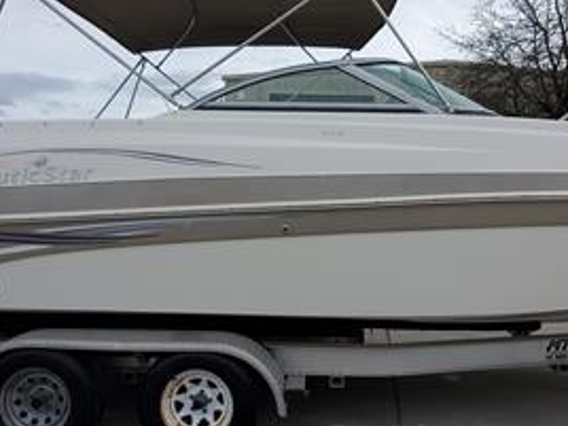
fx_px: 509
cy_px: 203
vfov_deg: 45.4
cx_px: 335
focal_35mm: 31
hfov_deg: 58.0
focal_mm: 1.8
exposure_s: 1/619
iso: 50
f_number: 2.2
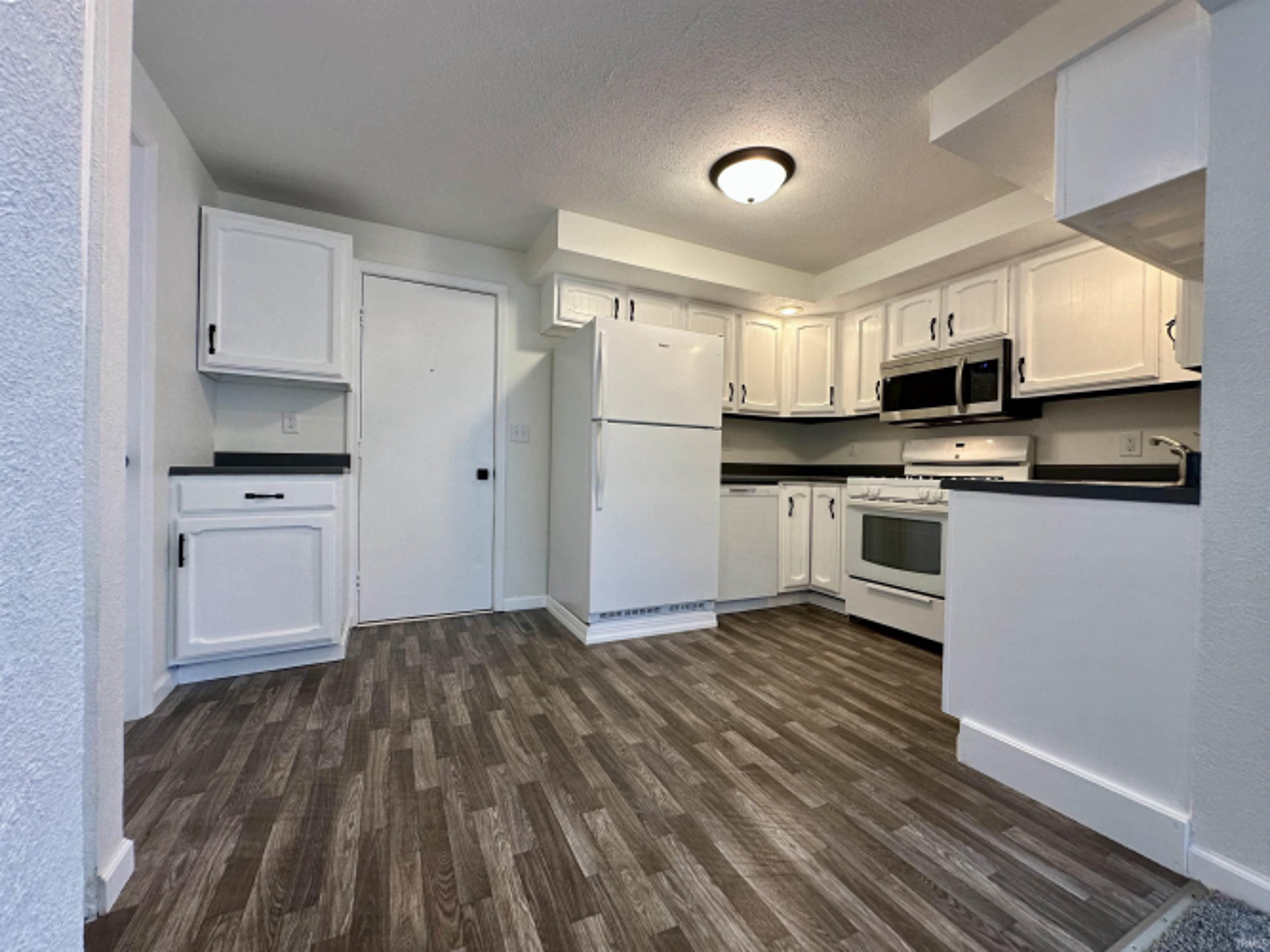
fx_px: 514
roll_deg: -0.4
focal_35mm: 14
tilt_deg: -1.1
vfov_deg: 85.7
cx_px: 635
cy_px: 476
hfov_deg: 102.1
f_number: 2.2
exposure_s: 1/120
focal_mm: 2.22
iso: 125
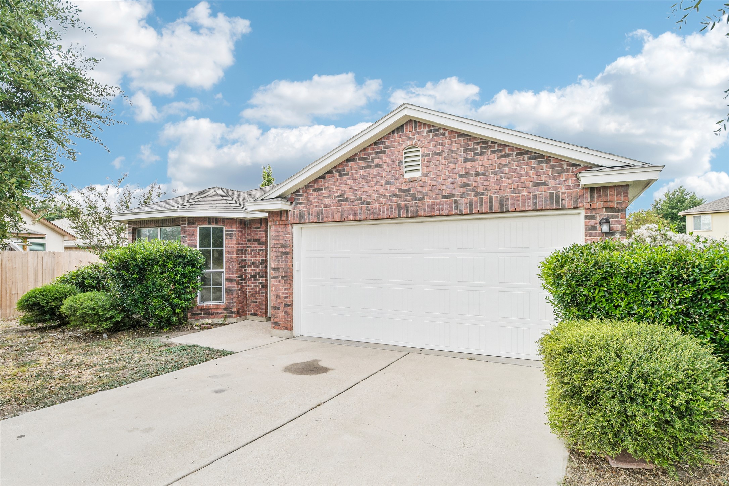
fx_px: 364
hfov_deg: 90.0
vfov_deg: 67.4
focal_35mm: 18
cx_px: 364
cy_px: 243
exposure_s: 1/250
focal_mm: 12
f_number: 8
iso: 400
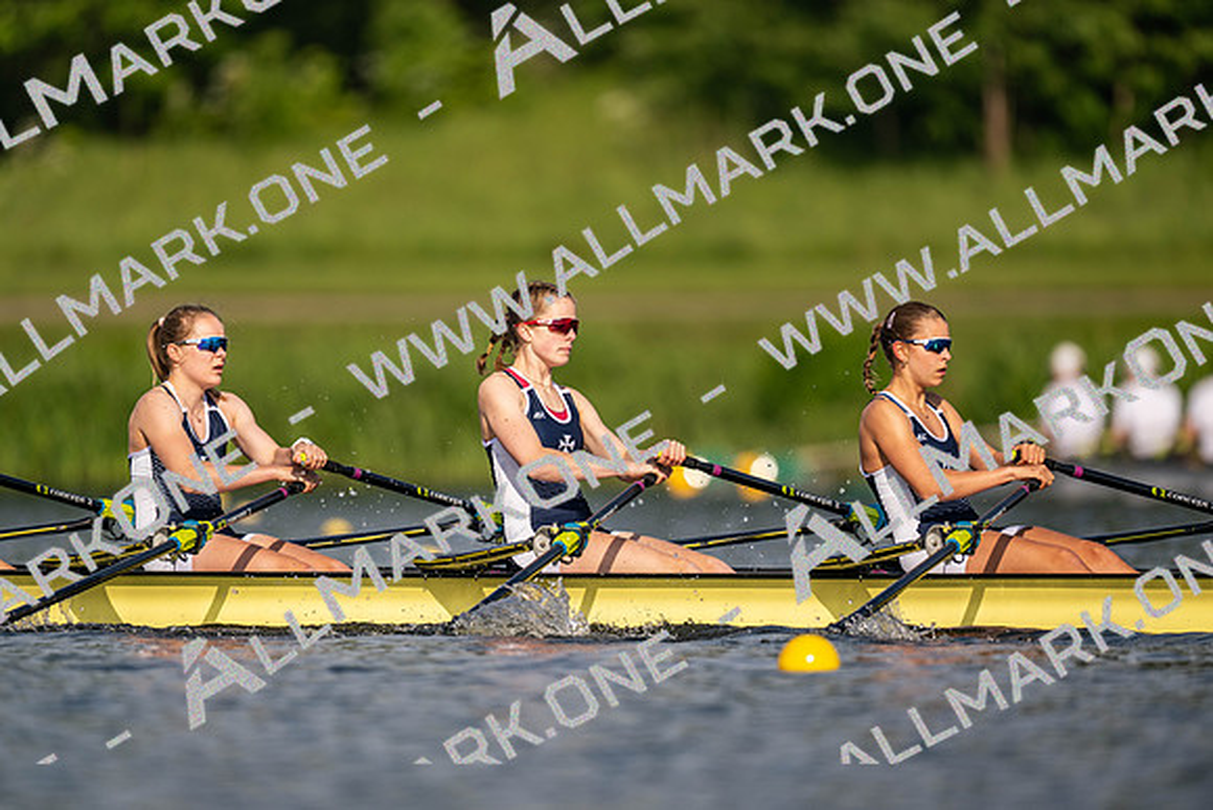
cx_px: 606
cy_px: 405
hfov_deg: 3.4
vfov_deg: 2.3
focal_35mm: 600
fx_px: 20220
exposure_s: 1/2500
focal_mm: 600
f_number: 4
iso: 220
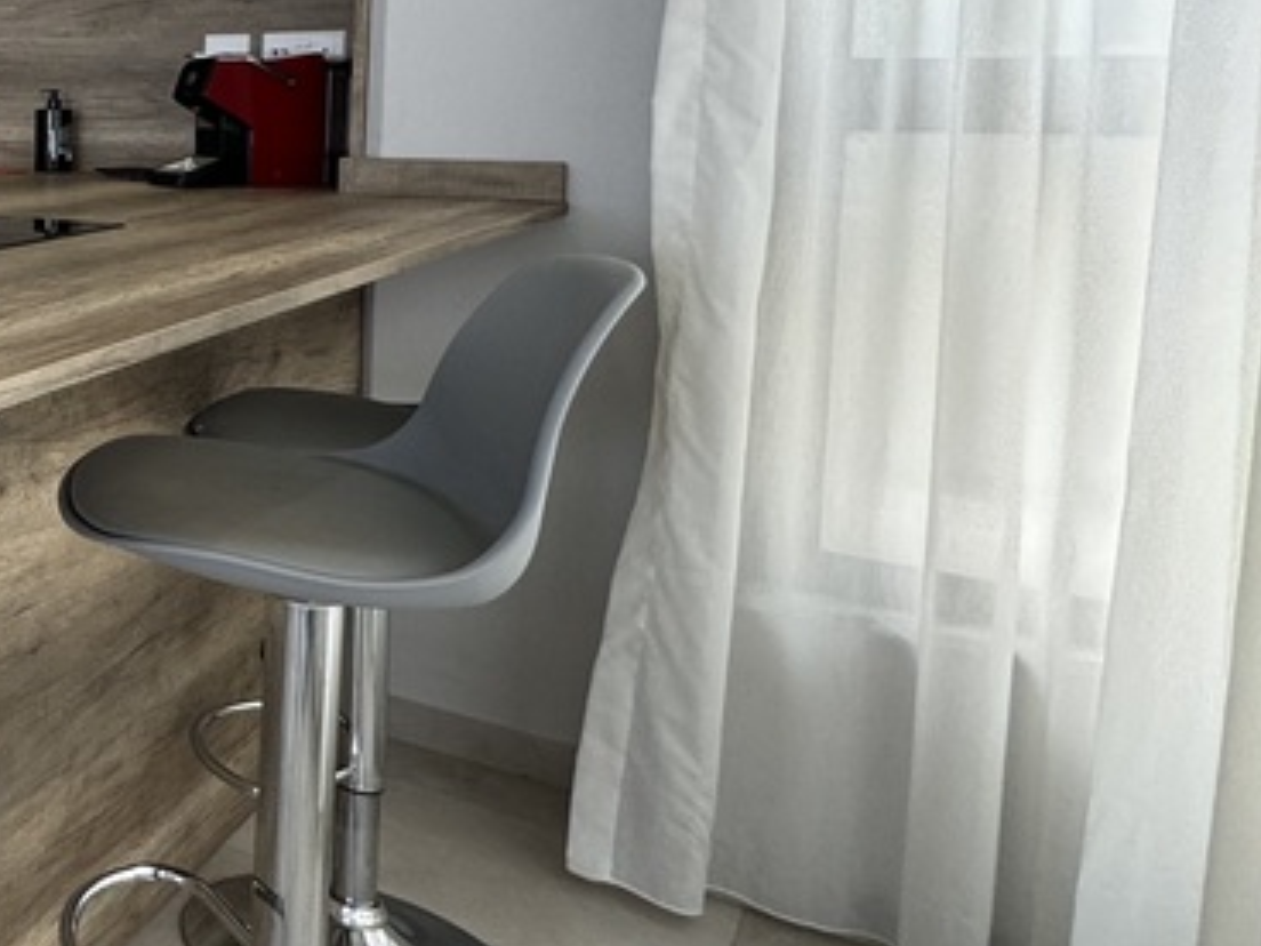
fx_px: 1421
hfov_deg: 32.0
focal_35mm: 39
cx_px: -487
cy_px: 182
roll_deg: -0.2
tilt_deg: -3.9
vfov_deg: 35.6
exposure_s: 1/99
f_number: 2.2
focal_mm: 2.22
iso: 160
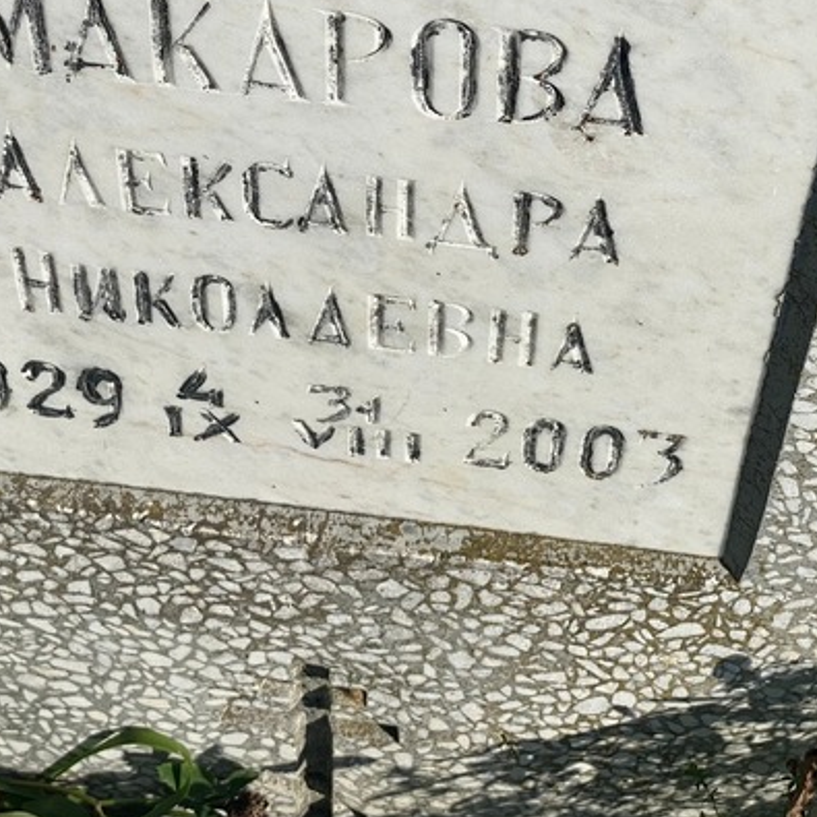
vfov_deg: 18.6
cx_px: 420
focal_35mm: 93
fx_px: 2483
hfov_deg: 18.7
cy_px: 228
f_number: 2
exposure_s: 1/2083
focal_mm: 6
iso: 20
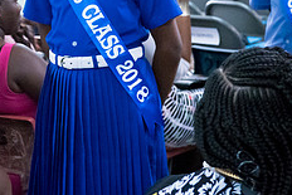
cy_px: -23
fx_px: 1339
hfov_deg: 12.2
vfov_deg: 8.3
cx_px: -63
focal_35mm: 165
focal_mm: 66
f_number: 6.3
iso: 25600
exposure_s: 1/200
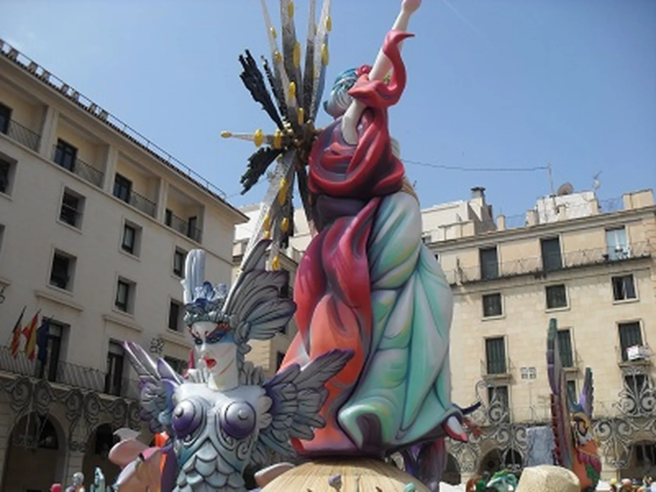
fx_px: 663
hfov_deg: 52.6
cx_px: 328
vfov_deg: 40.7
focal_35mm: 35
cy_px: 246
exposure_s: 1/250
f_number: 8.9
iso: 100
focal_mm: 6.2
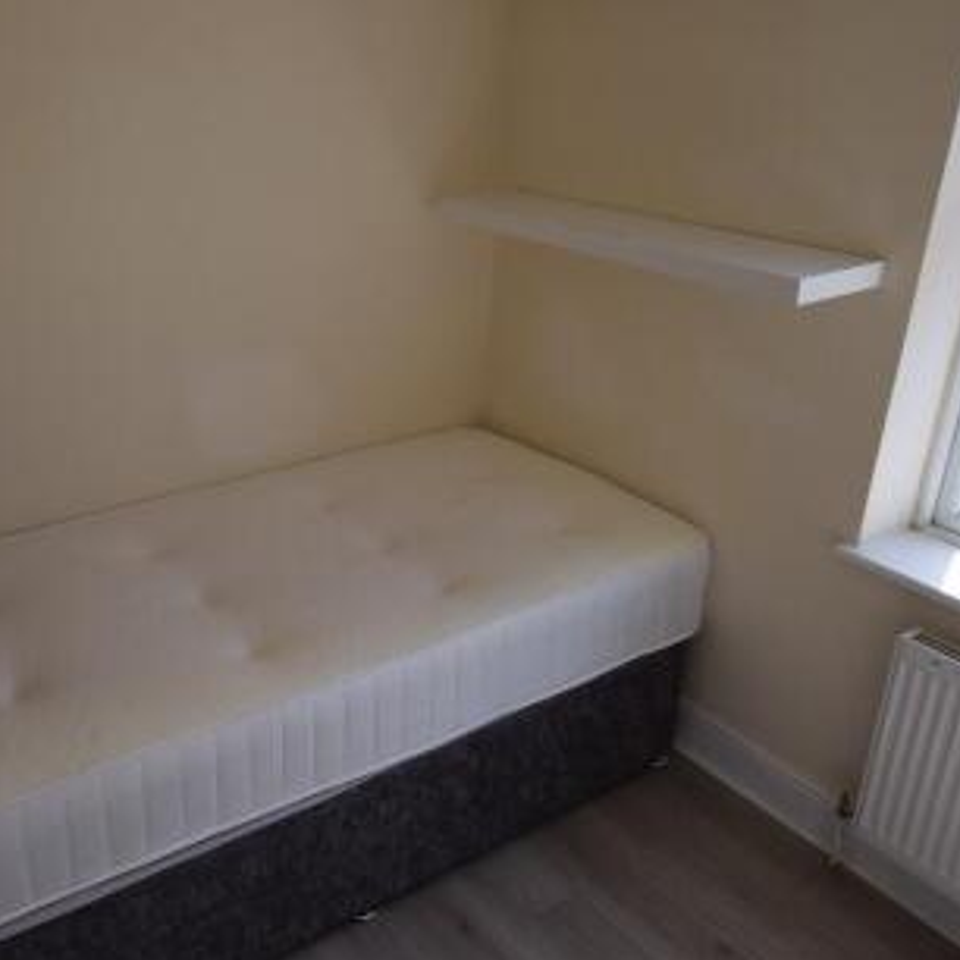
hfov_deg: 48.4
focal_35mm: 34
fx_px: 1056
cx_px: 361
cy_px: 469
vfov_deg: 48.9
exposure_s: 1/250
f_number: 8
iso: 400
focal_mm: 17
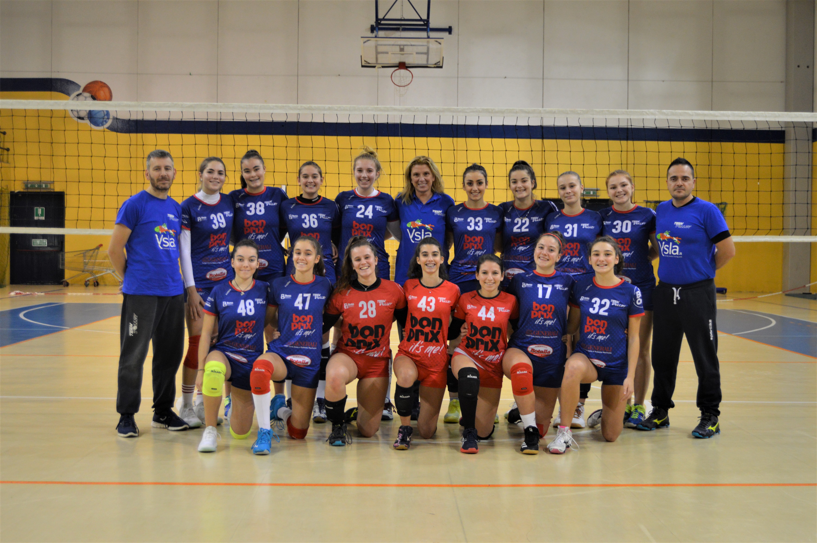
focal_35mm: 48
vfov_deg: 28.0
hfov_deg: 41.1
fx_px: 1088
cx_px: 408
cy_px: 272
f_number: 4.5
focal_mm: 32
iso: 1000
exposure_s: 1/60
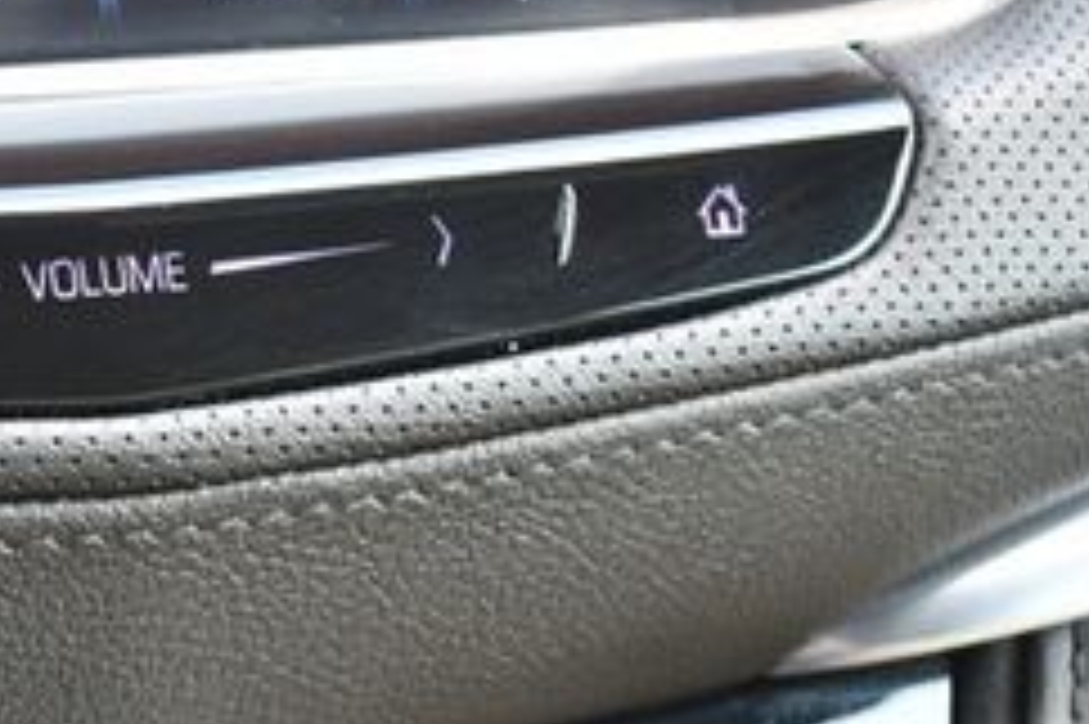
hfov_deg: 16.7
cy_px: 782
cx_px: -90
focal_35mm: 119
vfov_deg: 11.3
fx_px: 3597
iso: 800
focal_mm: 30
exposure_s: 1/160
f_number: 4.2
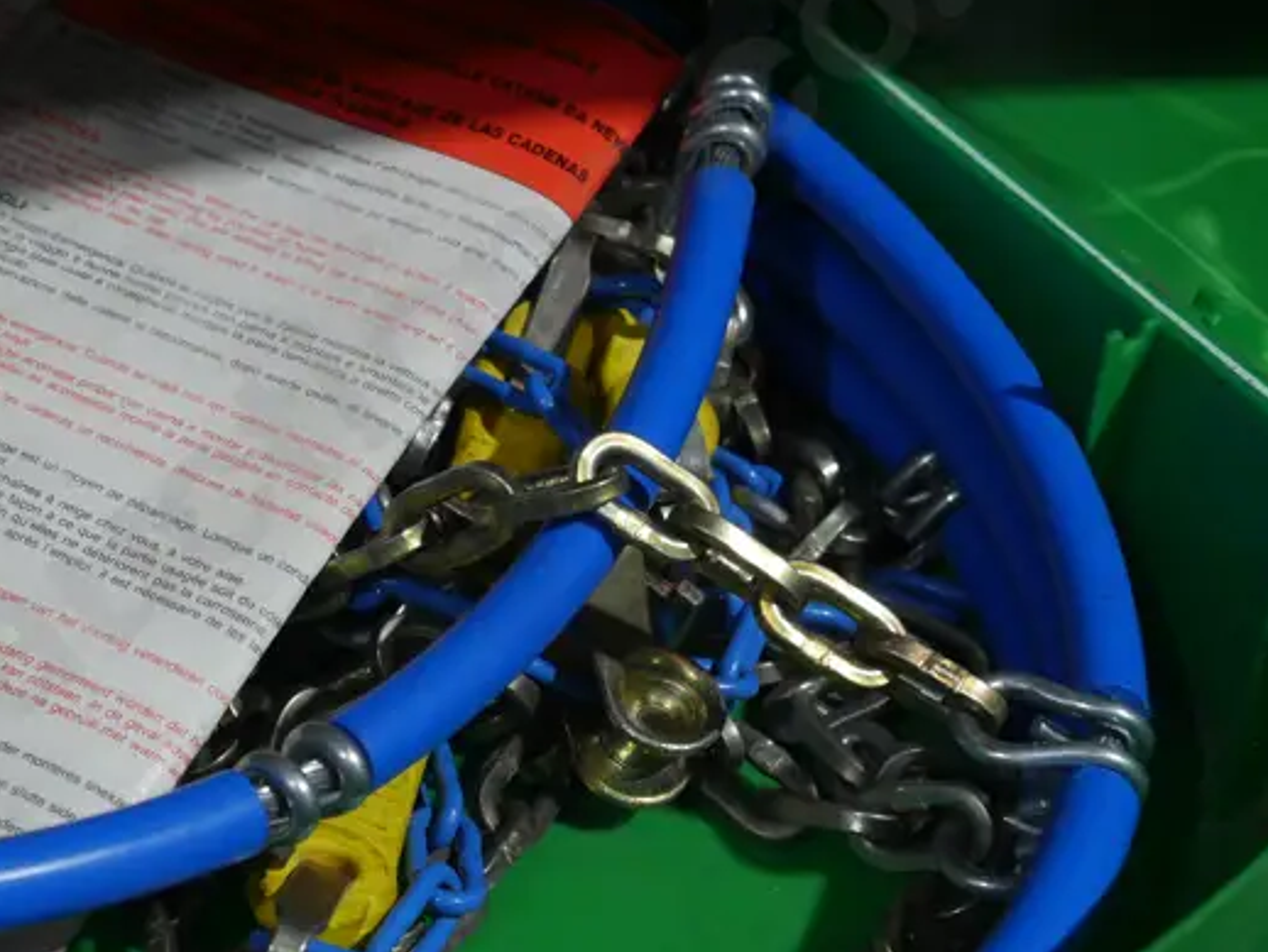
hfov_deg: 22.0
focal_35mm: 87
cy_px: 564
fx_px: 3188
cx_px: 132
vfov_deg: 17.0
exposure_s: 1/60
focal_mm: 22
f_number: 4.7
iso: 640
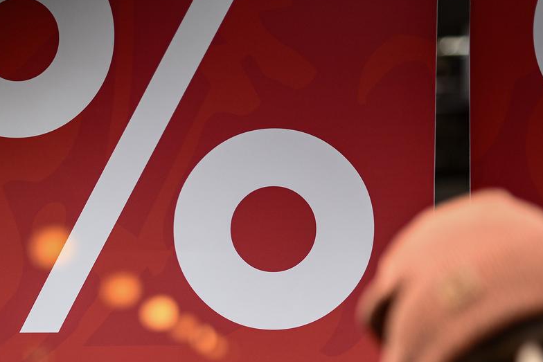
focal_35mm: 102
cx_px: 160
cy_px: 348
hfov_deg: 19.9
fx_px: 1539
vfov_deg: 13.3
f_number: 1.6
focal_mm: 50
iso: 250
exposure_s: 1/400
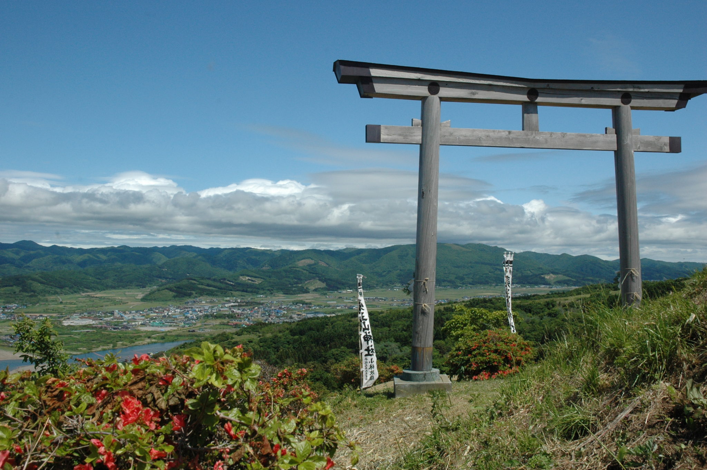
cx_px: 354
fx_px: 648
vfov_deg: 39.9
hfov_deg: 57.3
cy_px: 235
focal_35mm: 33
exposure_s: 1/500
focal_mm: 22
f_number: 11
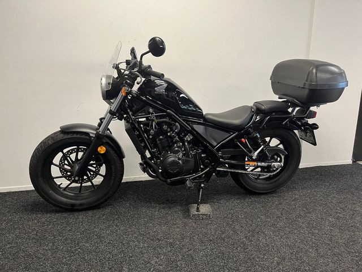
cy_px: 136
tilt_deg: -12.3
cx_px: 181
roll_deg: -0.4
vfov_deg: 53.1
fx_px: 272
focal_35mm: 26
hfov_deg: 67.3
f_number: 1.6
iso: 100
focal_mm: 5.1
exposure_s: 1/50
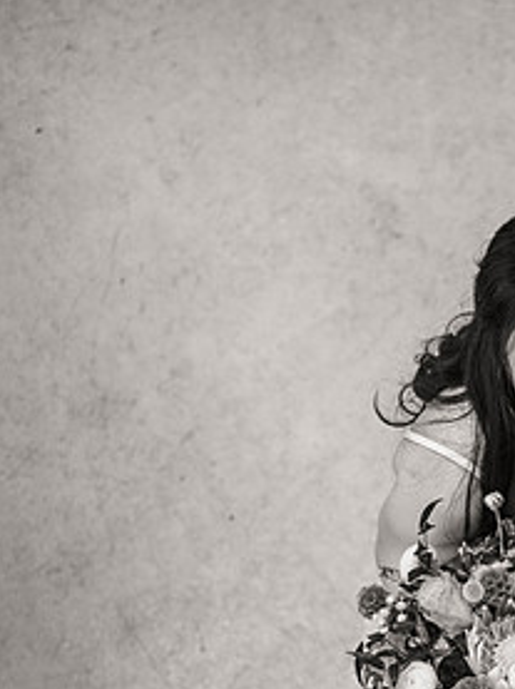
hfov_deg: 12.6
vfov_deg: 17.0
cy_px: 439
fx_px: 2306
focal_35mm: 116
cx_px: 527
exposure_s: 1/125
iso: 2500
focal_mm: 55
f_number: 2.8
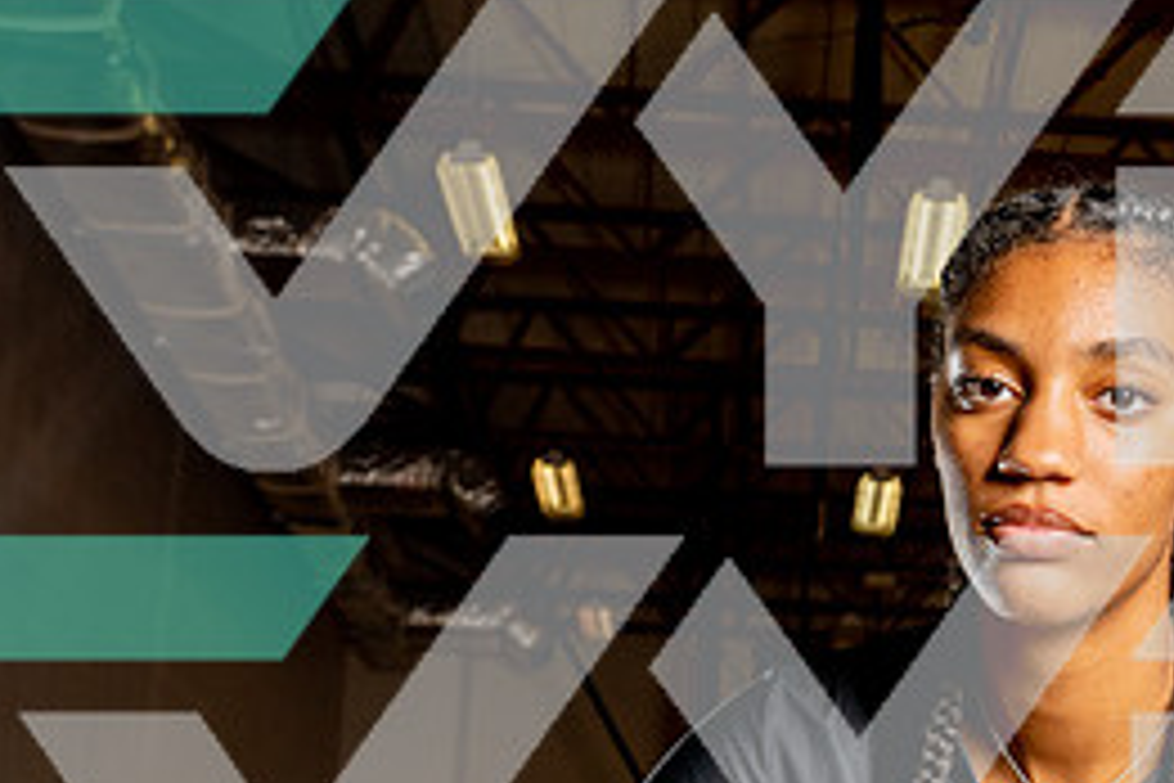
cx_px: 1044
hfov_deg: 28.2
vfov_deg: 19.2
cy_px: 776
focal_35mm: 69
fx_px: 2250
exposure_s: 1/250
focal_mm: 31
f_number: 7.1
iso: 400
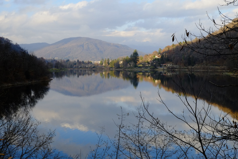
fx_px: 278
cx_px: 119
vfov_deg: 31.9
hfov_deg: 46.4
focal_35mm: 42
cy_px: 80
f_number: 8
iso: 800
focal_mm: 27.7
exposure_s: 1/340
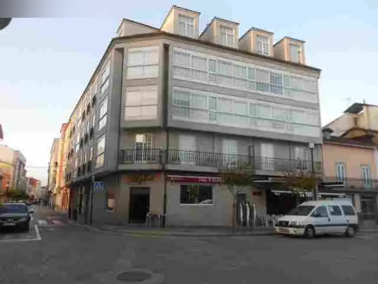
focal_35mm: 26
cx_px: 189
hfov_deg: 67.3
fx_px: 284
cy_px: 142
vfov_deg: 53.1
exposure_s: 1/100
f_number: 3.2
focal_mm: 4.6
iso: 80
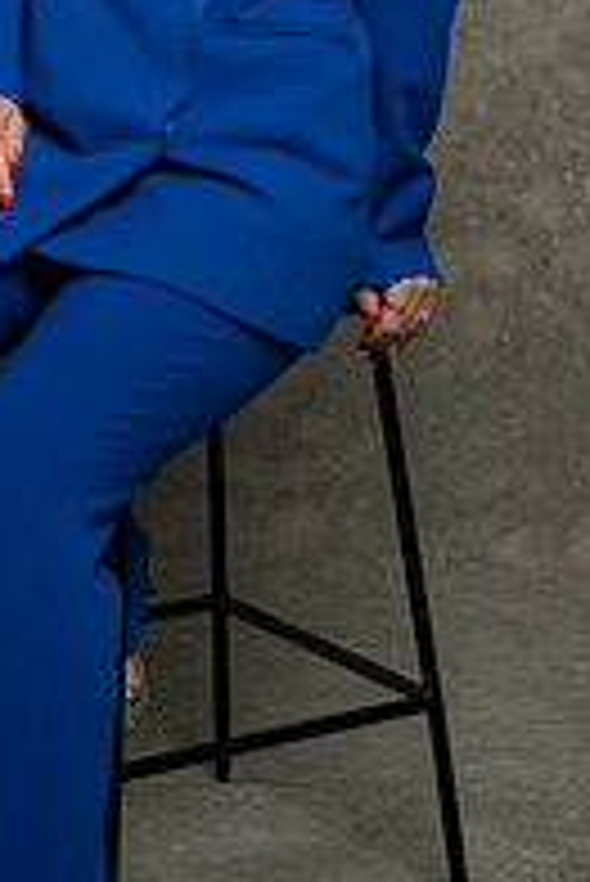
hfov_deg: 10.9
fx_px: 3092
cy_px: 130
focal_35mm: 126
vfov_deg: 16.1
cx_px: 158
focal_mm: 55
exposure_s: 1/160
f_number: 4
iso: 125
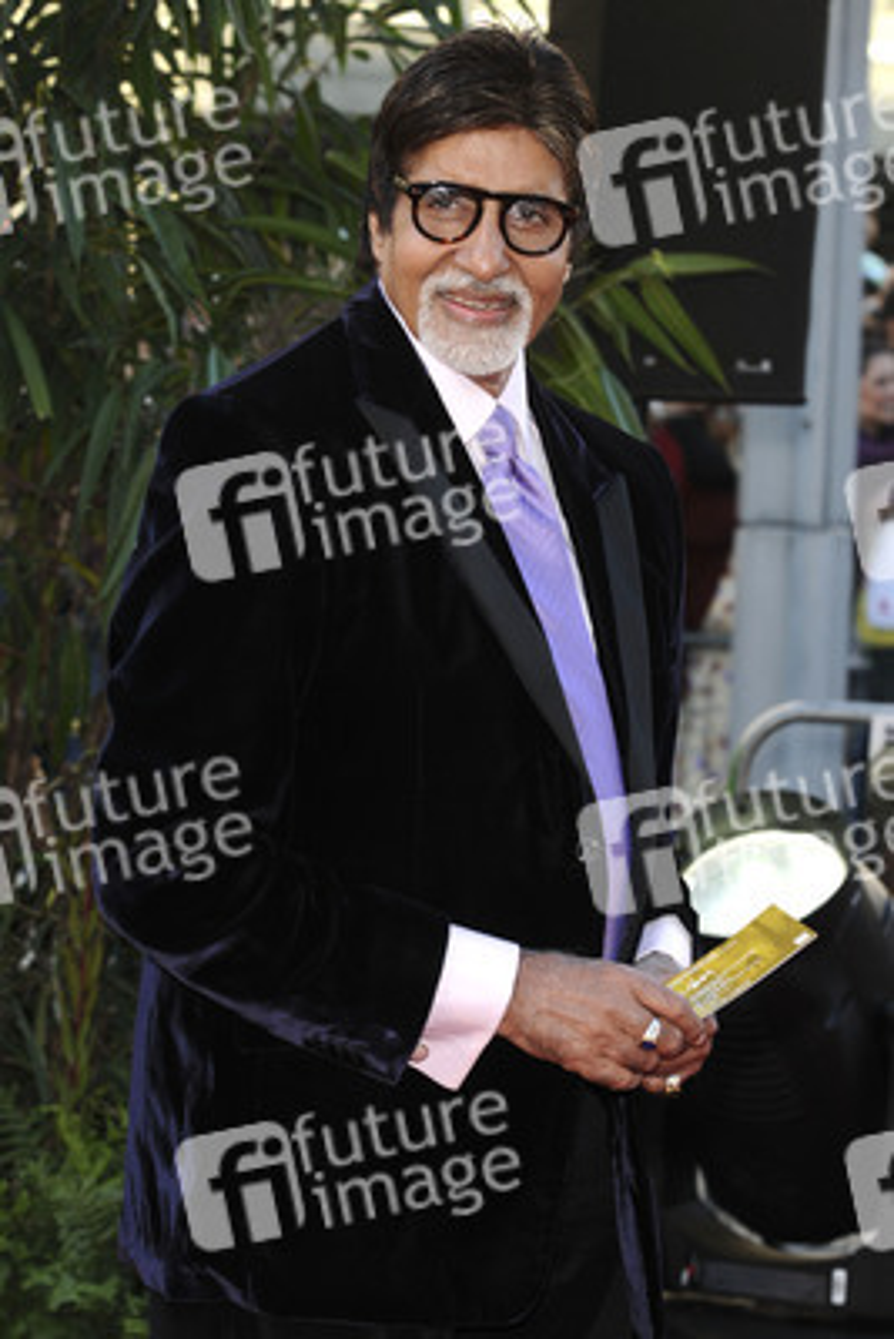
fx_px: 4466
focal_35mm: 120
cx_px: 447
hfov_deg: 11.4
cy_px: 670
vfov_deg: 17.1
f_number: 5.6
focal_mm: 80
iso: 400
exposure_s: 1/250
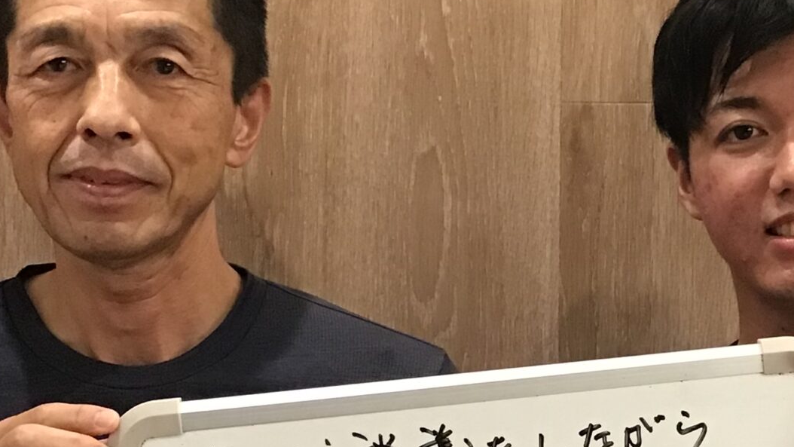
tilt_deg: -6.3
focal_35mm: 82
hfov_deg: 25.8
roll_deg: +0.1
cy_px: 414
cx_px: 523
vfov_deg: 14.6
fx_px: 1726
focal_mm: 3.3
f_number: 2.4
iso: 160
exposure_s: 1/30
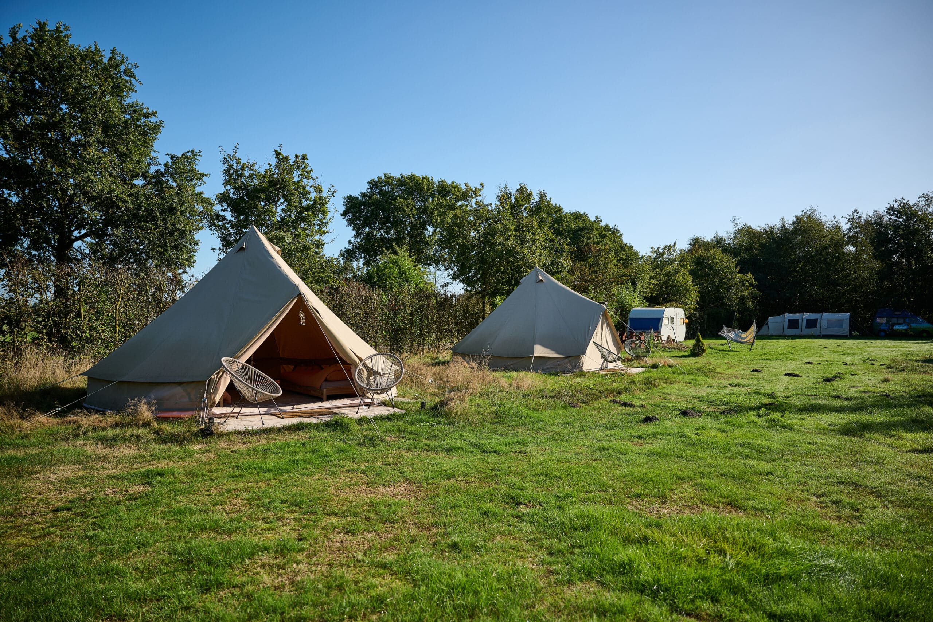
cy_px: 311
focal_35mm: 24
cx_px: 466
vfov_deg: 53.1
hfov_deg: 73.7
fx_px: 622
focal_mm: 24
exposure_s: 1/1600
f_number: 2.8
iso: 32
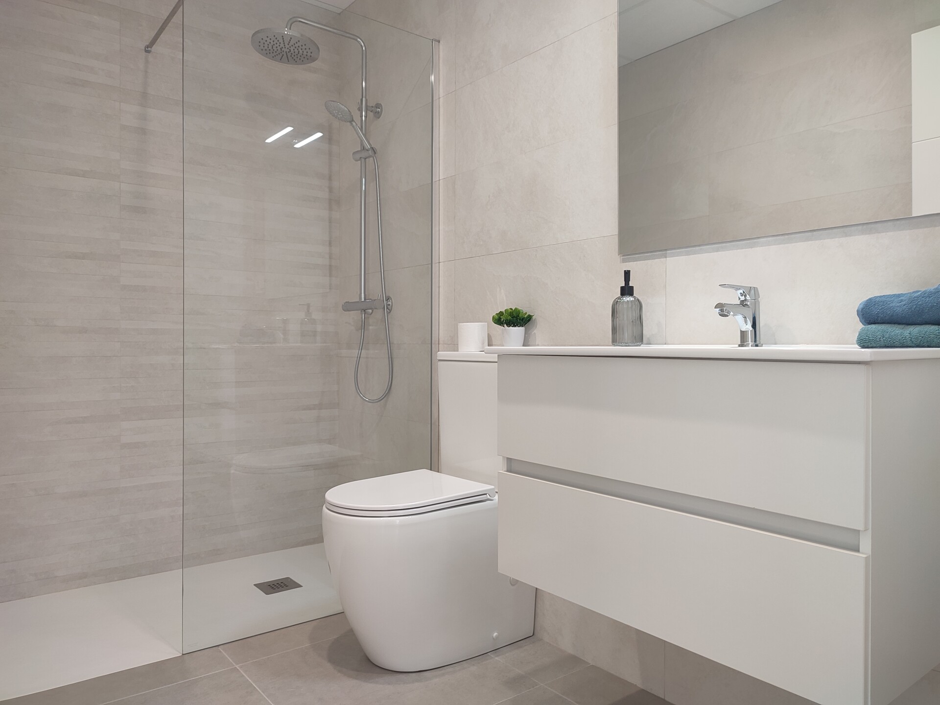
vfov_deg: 54.9
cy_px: 352
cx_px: 470
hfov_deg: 69.4
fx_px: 679
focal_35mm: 25
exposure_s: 1/33
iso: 243
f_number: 1.9
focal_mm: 6.04
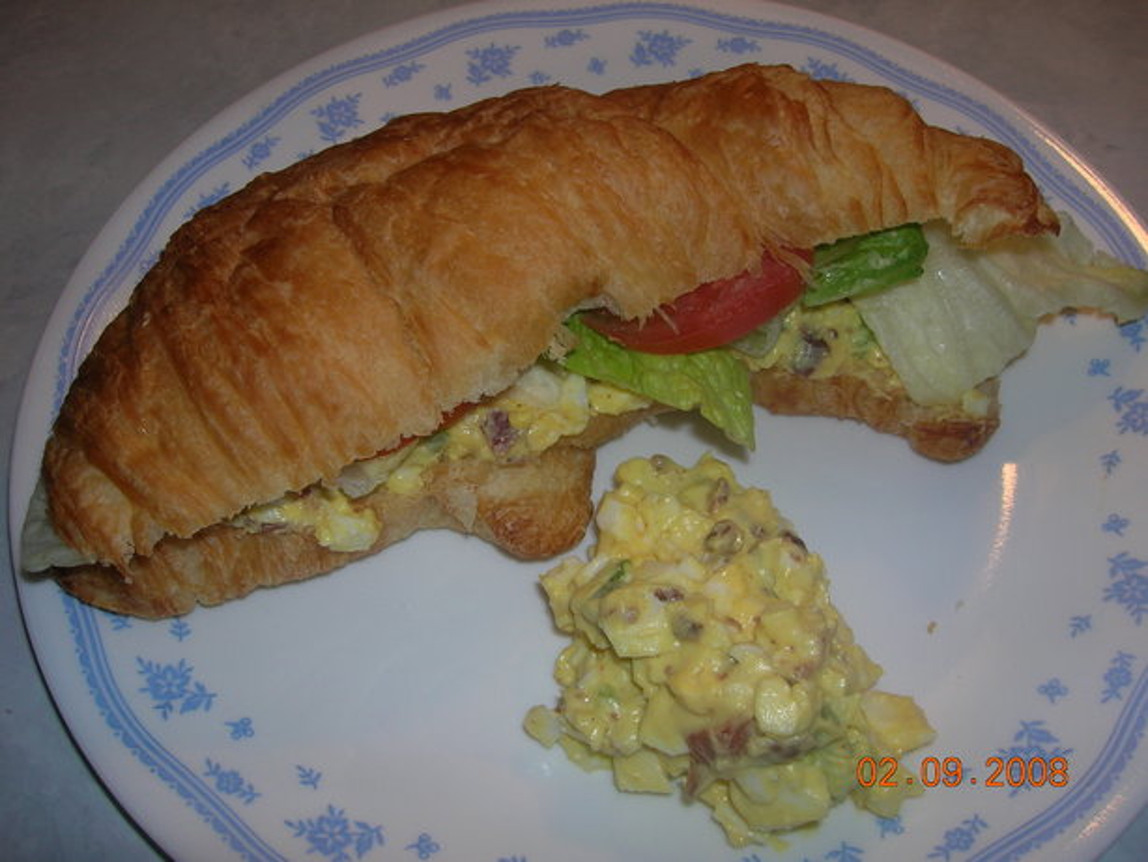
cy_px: 431
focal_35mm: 34
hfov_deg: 53.9
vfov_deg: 41.8
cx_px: 574
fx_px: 1128
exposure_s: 1/60.1
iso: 50
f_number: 4.9
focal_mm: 5.7
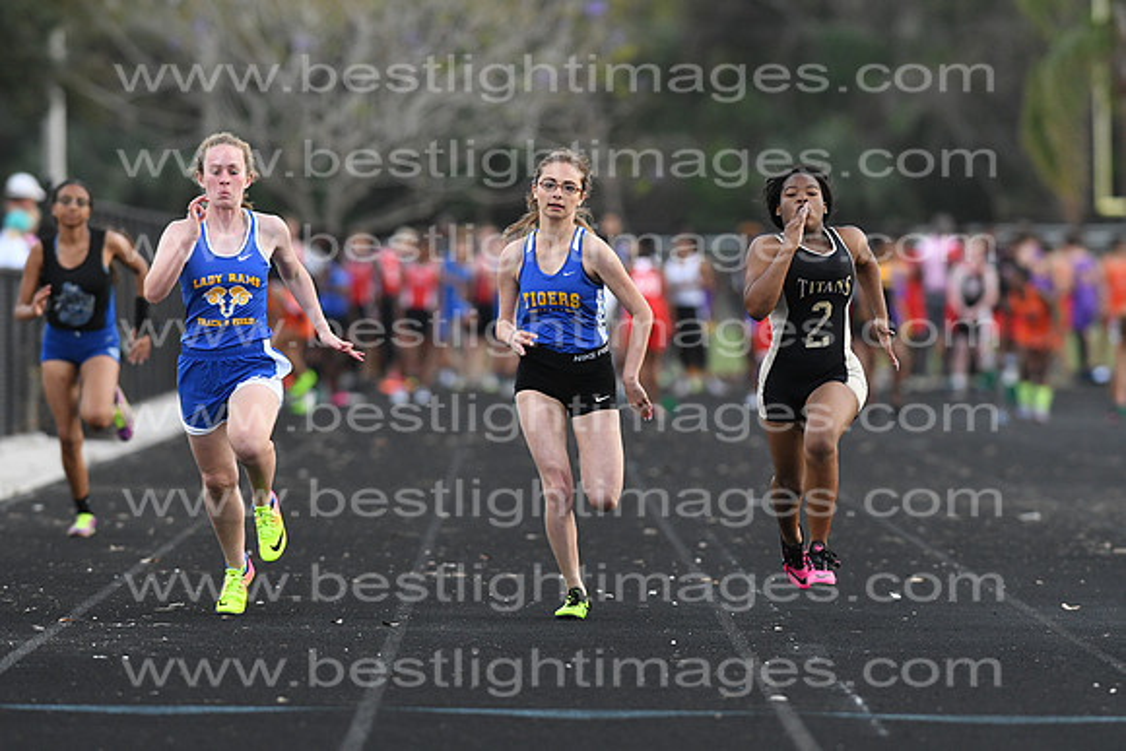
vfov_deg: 3.1
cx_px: 563
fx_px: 14078
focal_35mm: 450
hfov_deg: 4.6
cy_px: 376
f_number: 4
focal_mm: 300
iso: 1600
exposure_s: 1/1600
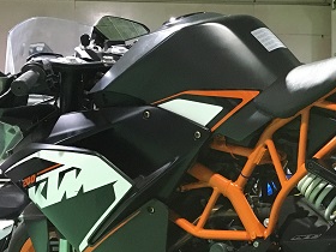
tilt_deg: +4.5
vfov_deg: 20.0
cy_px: 197
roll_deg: -0.5
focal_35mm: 73
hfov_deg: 25.8
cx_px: 308
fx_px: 709
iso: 250
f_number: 2.2
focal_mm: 4.15
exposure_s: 1/30
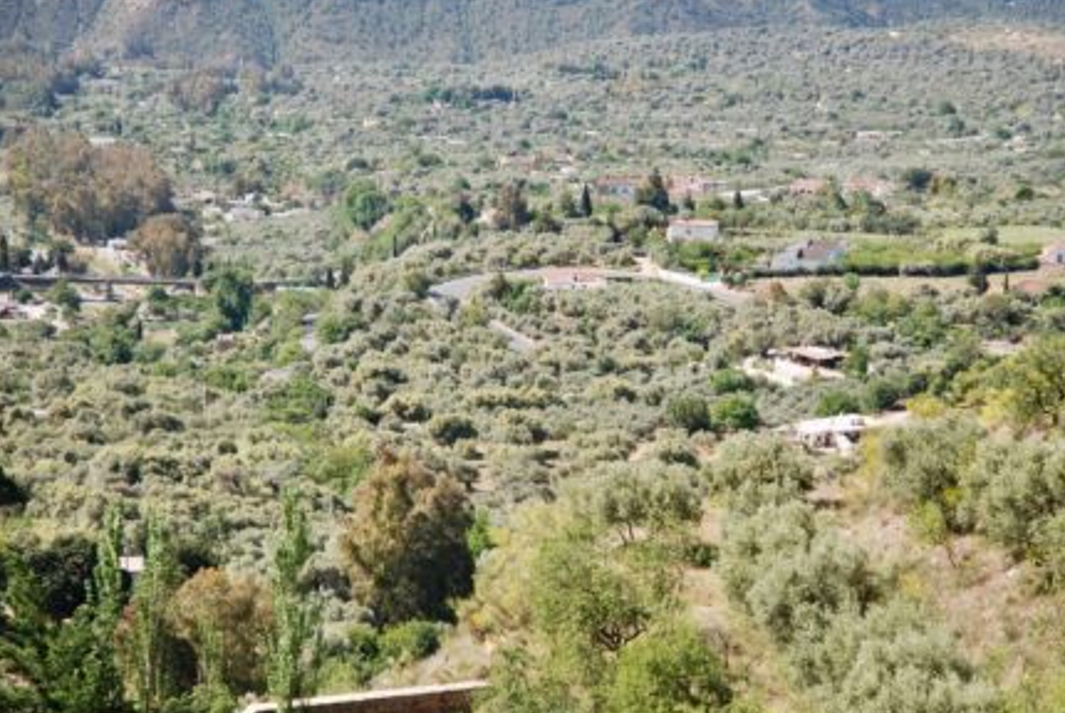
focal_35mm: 122
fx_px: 3614
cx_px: 614
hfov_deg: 16.8
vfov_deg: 11.3
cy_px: 387
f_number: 5
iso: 200
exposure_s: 1/400
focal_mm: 70
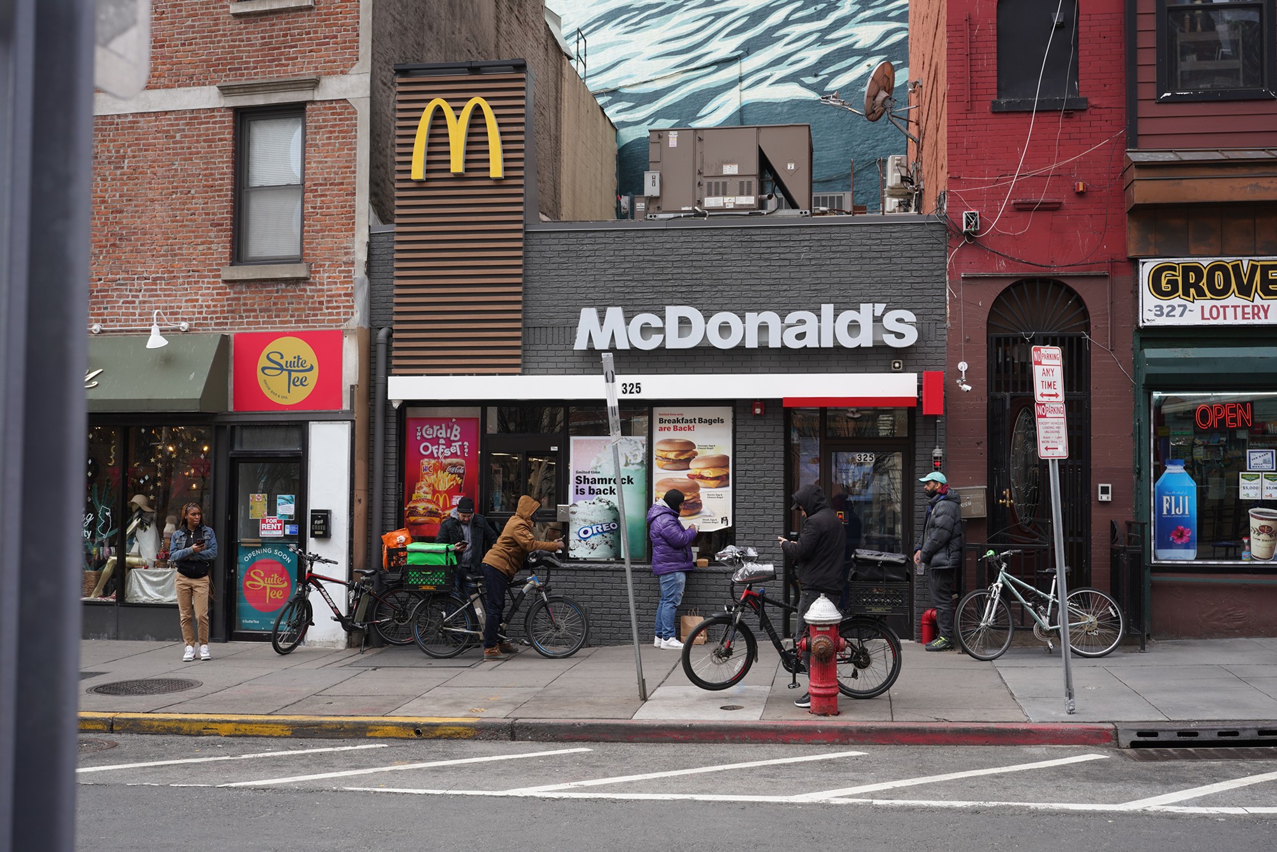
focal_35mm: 39
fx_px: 1384
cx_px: 638
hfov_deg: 49.5
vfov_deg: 34.2
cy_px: 426
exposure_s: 1/100
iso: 200
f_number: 9
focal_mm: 39
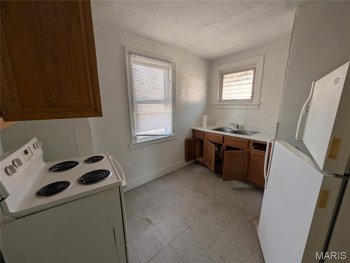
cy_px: 132
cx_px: 175
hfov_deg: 110.5
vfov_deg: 94.6
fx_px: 122
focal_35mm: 12
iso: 48
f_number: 1.7
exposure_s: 1/85.8
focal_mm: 2.02
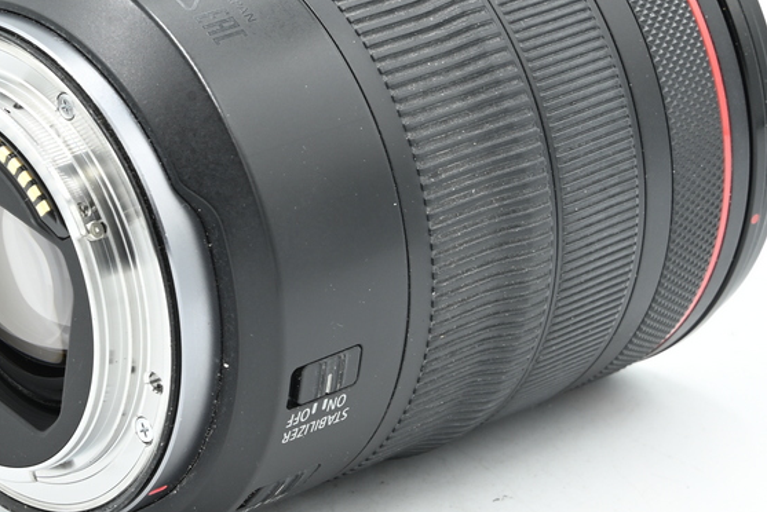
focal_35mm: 183
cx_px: 310
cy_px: 177
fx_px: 3901
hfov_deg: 11.2
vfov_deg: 7.5
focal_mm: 68
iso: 200
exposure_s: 1/15
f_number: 14
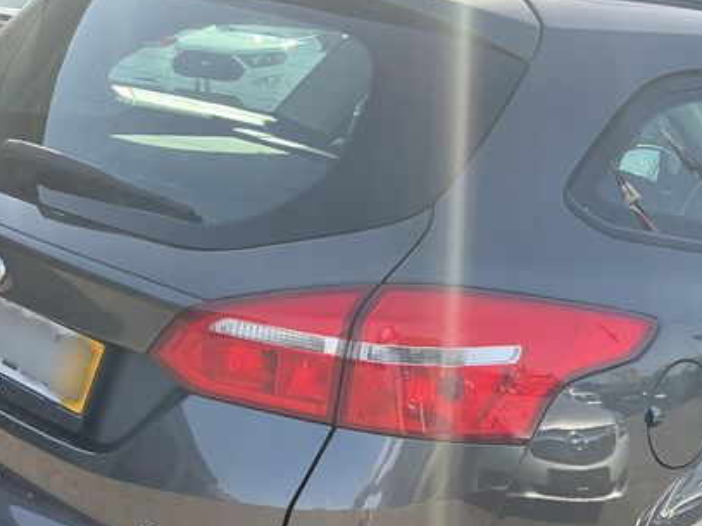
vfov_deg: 25.5
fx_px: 1115
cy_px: 498
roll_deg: -8.6
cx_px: 574
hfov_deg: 33.8
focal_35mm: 55
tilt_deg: -13.6
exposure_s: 1/394
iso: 25
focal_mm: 3
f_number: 1.8
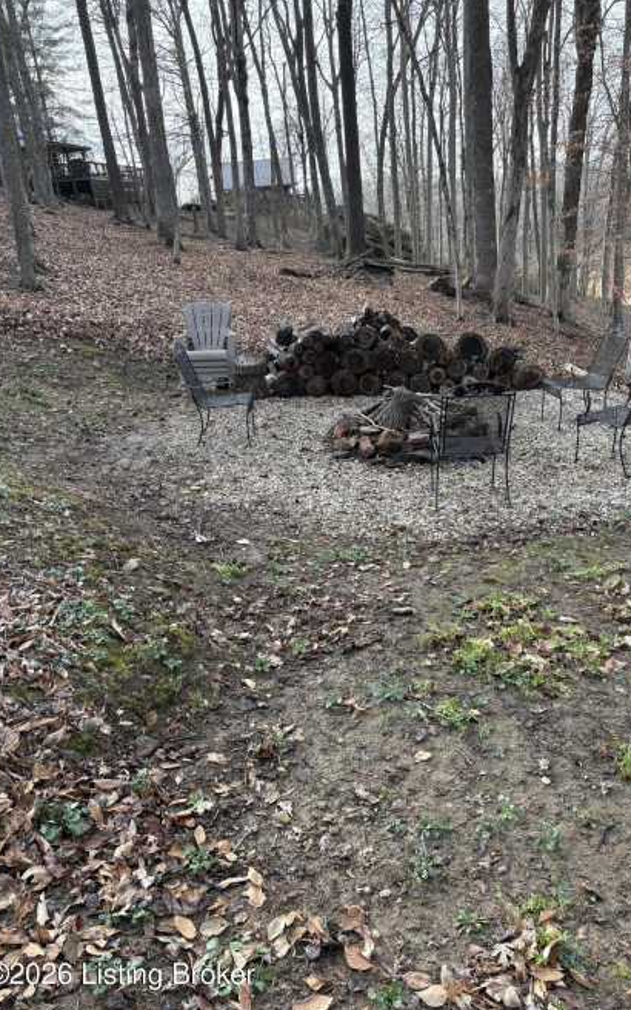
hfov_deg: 44.4
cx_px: 369
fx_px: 770
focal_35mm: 28
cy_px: 507
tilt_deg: -20.2
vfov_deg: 66.5
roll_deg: +5.0
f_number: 1.6
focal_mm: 5.96
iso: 64
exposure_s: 1/371
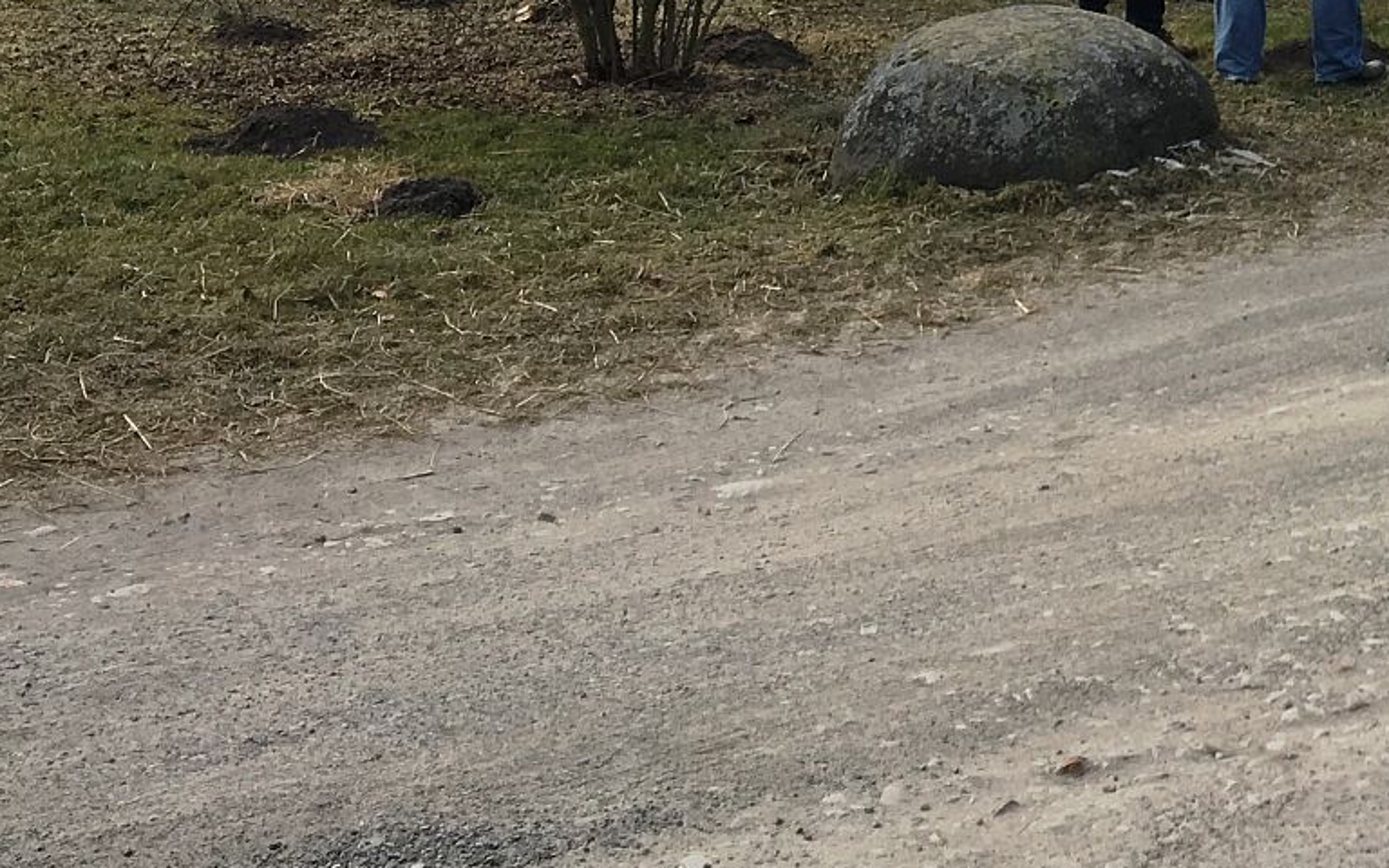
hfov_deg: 23.9
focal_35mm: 80
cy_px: -340
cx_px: 1599
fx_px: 3028
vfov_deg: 15.3
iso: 25
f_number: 2.2
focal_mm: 4.15
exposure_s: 1/836
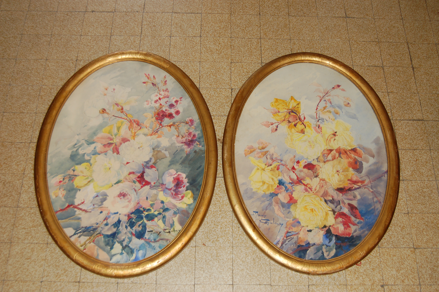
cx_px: 220
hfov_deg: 49.6
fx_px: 475
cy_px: 146
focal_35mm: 39
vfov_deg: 34.1
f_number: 4
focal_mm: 26
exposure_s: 1/60
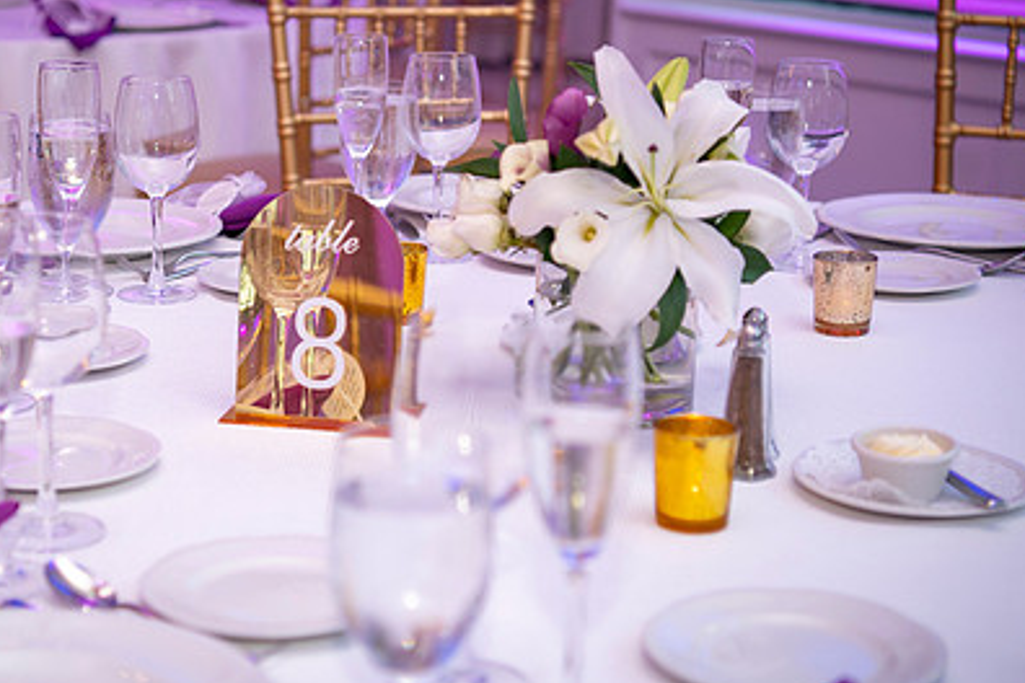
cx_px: 342
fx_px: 2164
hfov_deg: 26.5
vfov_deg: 17.9
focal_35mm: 76
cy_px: 326
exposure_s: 1/400
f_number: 2.8
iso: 800
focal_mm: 48
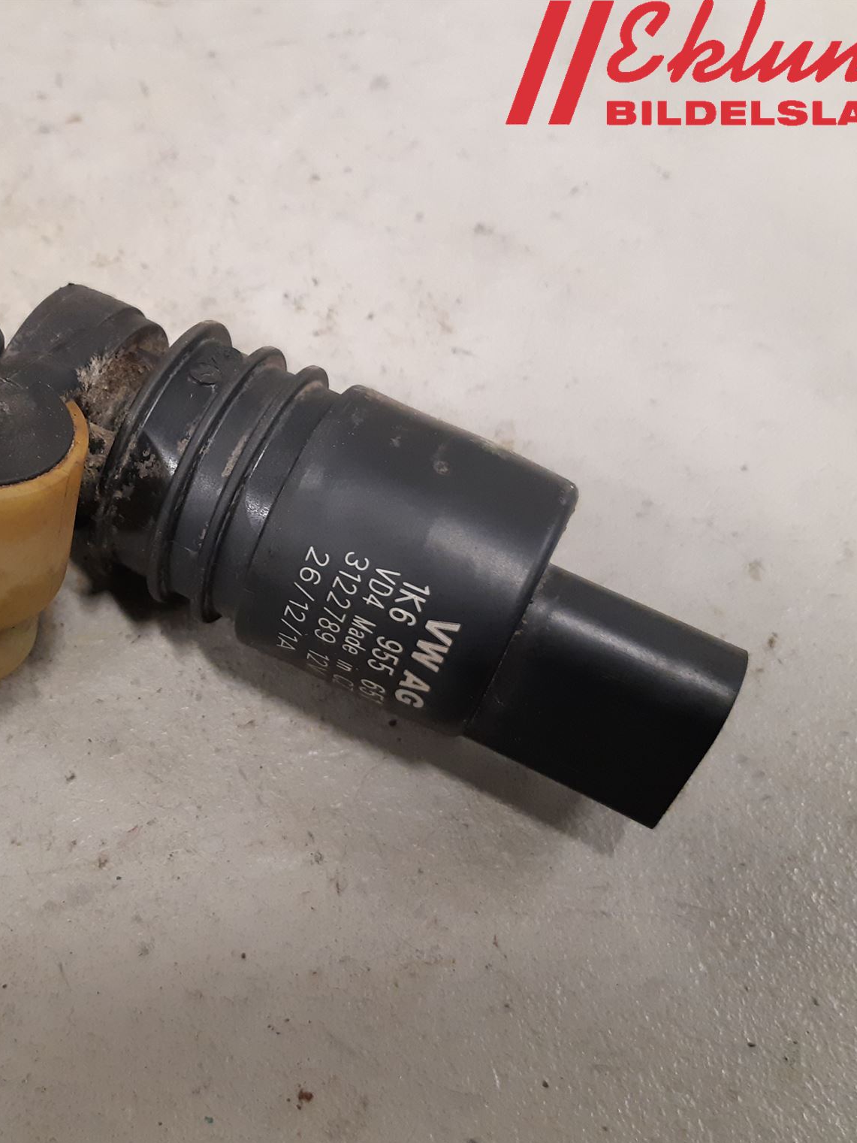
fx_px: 1155
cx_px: 198
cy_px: 575
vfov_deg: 52.6
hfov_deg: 39.4
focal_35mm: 35
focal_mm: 3.93
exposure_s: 1/50
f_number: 1.7
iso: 320
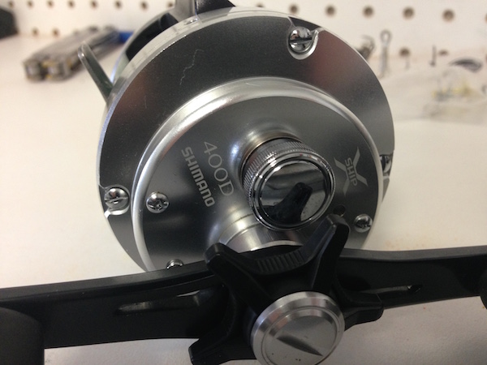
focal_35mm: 33
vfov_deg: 42.9
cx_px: 244
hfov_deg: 55.4
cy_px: 182
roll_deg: +4.0
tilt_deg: -28.1
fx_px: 464
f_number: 2.4
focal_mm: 4.12
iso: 160
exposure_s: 1/20
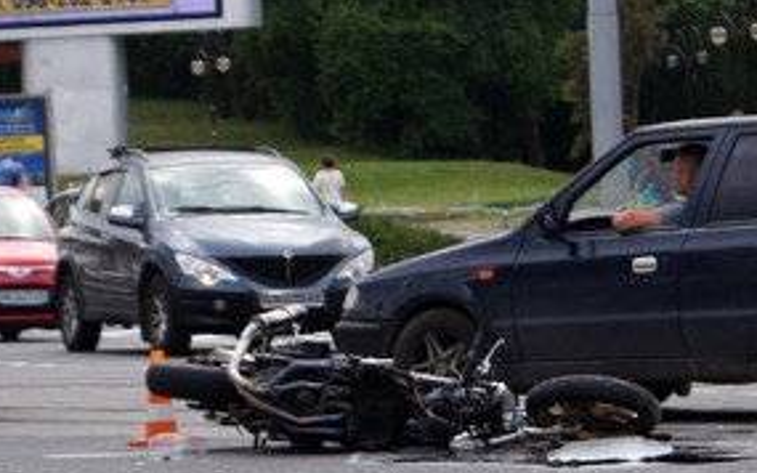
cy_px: 480
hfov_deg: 9.3
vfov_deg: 5.8
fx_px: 4641
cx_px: 377
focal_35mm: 225
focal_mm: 60
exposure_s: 1/160
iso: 100
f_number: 5.6
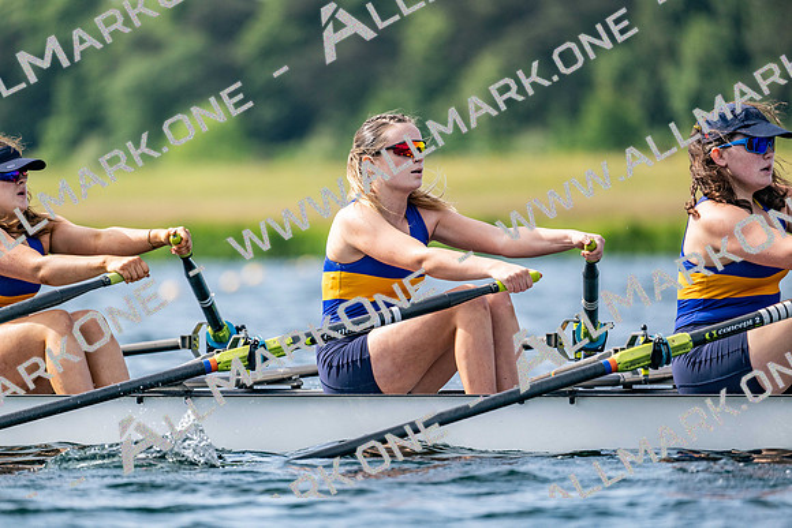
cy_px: 264
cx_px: 396
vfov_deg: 3.4
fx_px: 8802
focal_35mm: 400
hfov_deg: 5.2
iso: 360
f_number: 4.5
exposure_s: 1/2500
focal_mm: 400
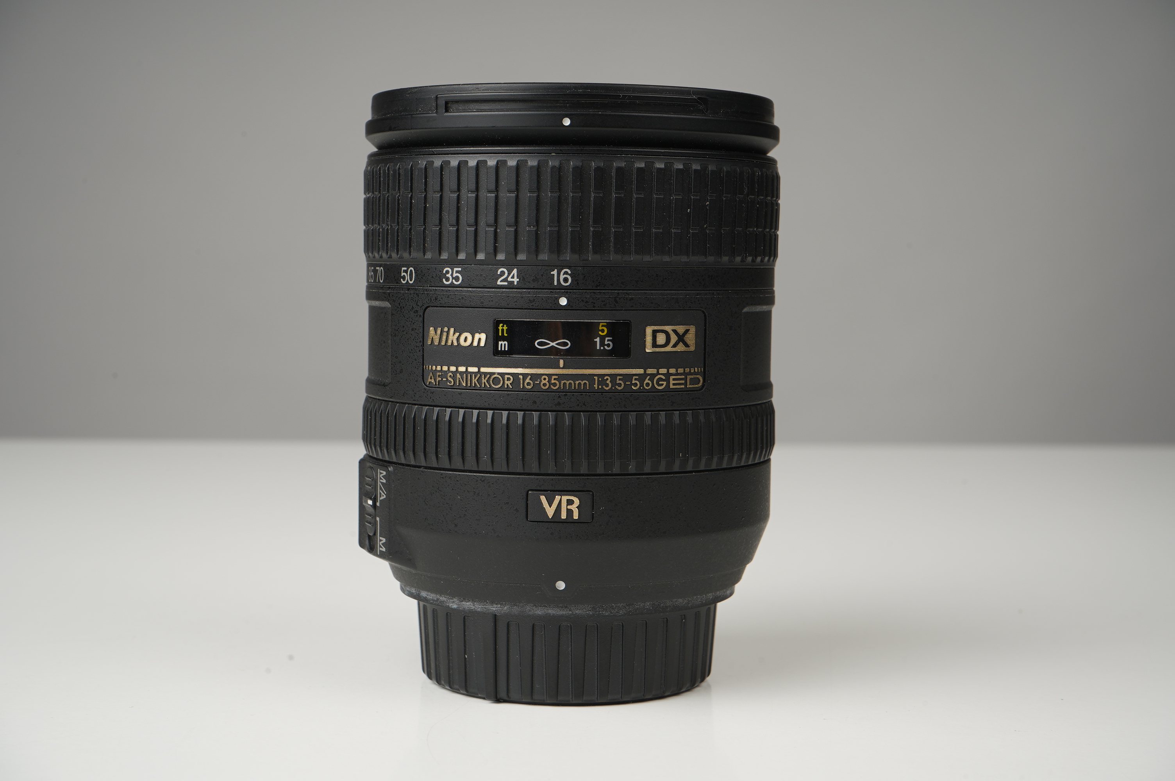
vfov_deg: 24.6
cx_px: 588
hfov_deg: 36.3
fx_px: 1794
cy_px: 390
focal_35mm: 55
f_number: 16
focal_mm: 55
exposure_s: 1/160
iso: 200
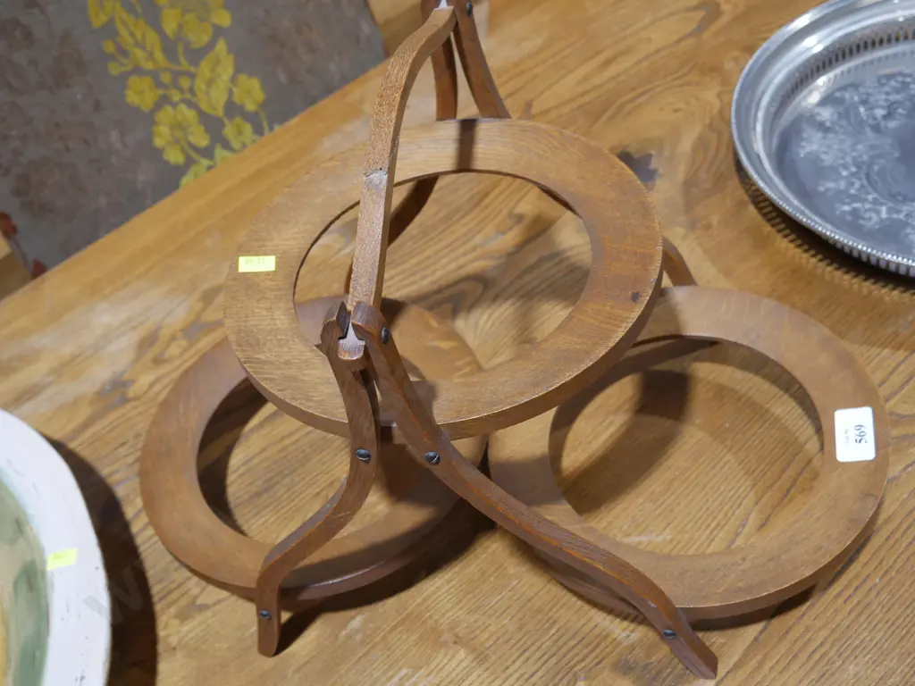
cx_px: 458
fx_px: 1057
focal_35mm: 40
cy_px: 343
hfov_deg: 46.8
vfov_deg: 36.0
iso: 640
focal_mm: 20
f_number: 4.5
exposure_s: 1/60
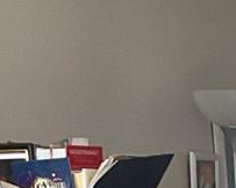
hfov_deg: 8.1
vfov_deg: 6.5
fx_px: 1556
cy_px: 511
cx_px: 546
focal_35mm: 223
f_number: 1.8
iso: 100
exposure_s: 1/60
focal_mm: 3
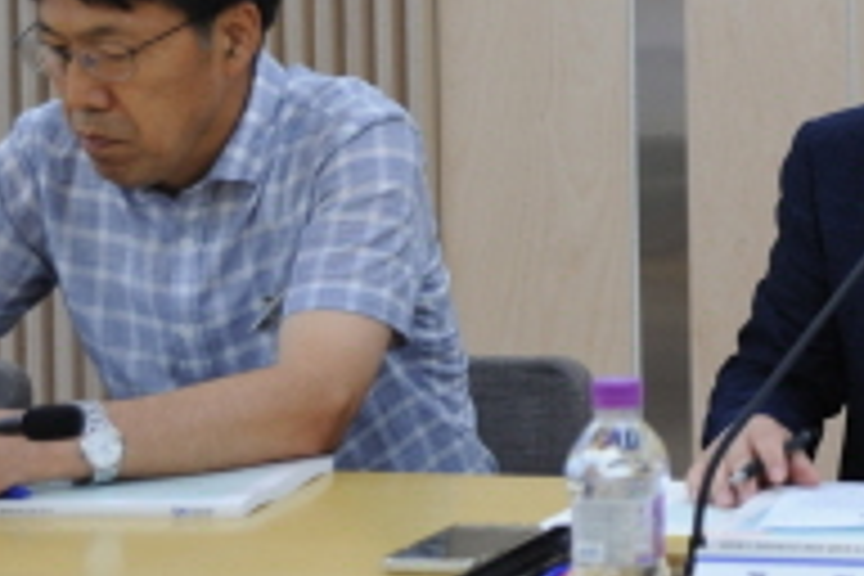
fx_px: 3000
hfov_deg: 15.8
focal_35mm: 125
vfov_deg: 10.9
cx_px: 1044
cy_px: 20
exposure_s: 1/125
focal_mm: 40
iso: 800
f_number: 3.3
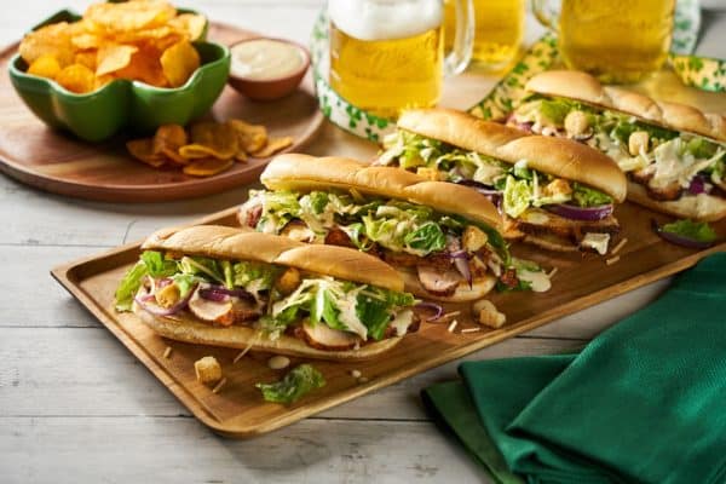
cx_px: 363
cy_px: 242
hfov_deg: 19.8
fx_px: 2077
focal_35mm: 103
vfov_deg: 13.3
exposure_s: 1/160
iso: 800
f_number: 5.6
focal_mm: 103
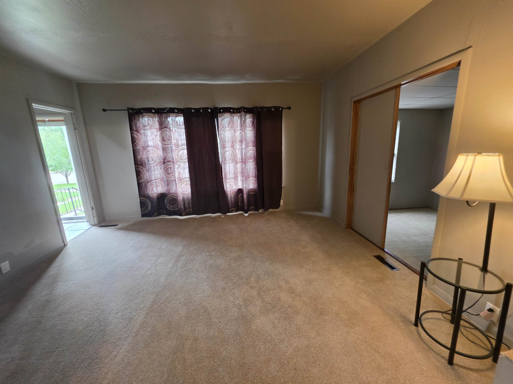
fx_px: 193
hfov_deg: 106.2
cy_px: 192
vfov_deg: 89.9
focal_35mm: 13
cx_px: 256
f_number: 1.9
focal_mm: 2.2
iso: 250
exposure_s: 1/60
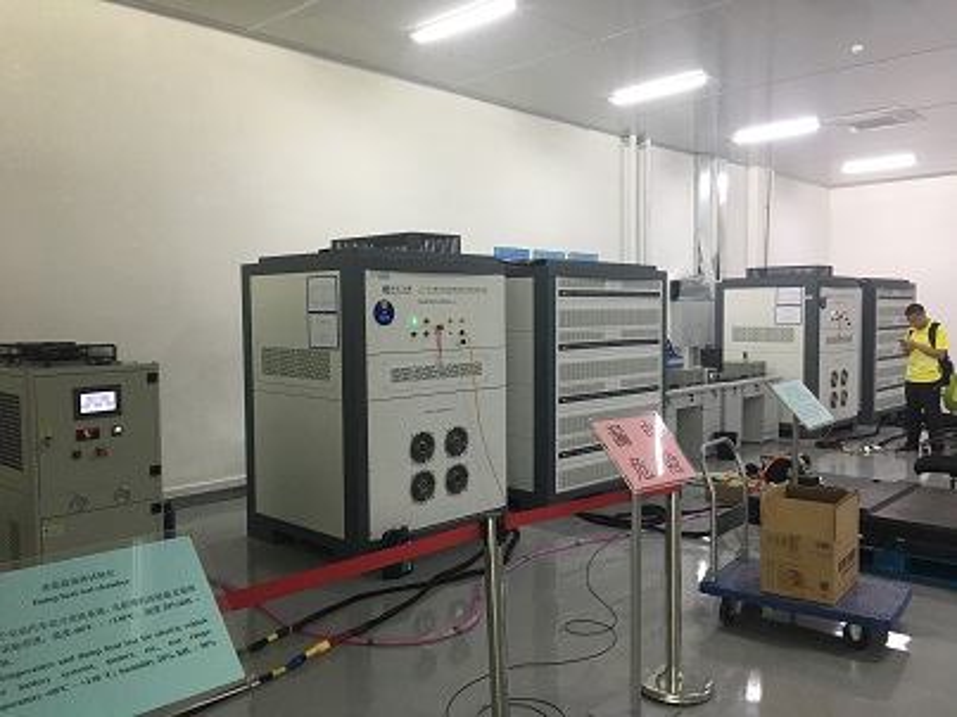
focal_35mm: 29
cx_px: 478
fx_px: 802
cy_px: 358
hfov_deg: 61.7
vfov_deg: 48.2
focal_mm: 4.15
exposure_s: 1/17
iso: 64
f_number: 2.2
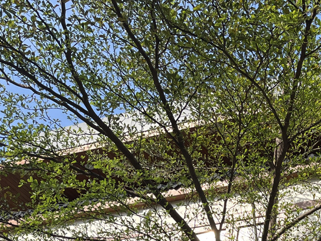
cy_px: 330
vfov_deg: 16.4
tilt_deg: +25.5
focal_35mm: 84
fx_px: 779
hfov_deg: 22.6
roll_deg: -4.6
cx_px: 297
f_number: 1.6
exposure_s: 1/1647
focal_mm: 5.1
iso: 50
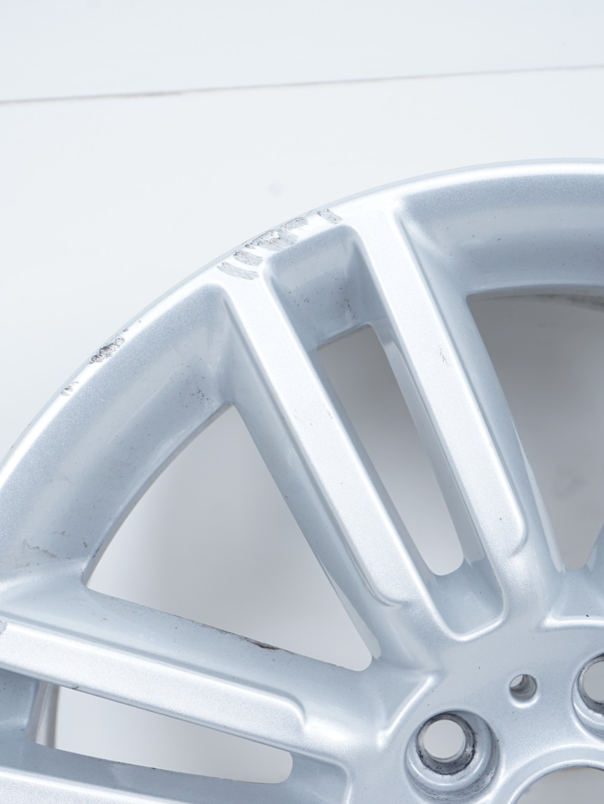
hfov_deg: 26.5
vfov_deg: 34.9
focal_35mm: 55
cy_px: 402
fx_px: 1279
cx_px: 366
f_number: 7.1
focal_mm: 38
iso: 200
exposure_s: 1/125
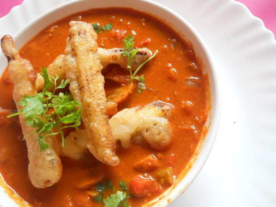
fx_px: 327
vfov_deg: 35.1
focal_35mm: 41
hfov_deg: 45.8
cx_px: 138
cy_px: 104
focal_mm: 6.72
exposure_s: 1/30
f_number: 3.1
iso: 160
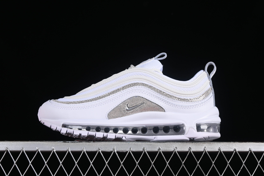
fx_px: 550
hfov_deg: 27.0
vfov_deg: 18.2
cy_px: 88
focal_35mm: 75
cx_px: 132
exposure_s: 1/100
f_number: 8
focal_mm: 50
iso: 160
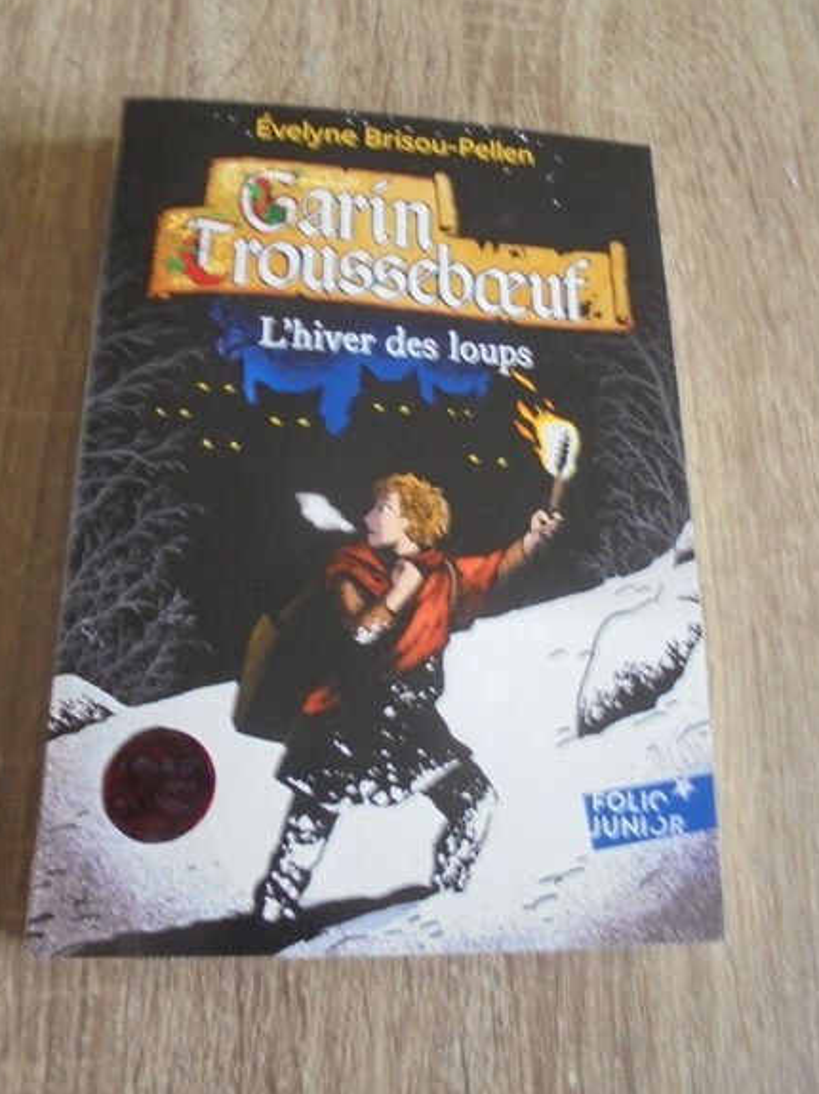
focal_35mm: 29
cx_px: 417
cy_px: 549
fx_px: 916
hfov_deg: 48.2
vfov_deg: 61.7
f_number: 3.5
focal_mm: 4.6
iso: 400
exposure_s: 1/25
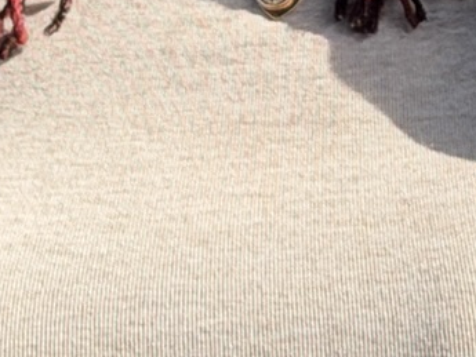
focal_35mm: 278
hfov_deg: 7.1
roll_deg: +1.2
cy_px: -713
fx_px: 3824
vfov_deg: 5.1
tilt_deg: -5.3
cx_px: 294
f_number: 1.78
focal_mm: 6.76
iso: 80
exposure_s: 1/2033
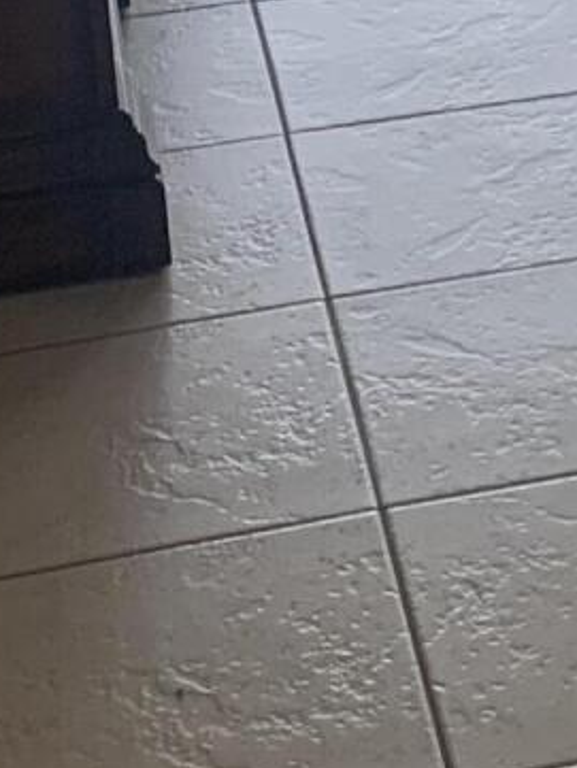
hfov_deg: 9.8
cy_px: -277
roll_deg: +2.2
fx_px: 3198
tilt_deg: -16.0
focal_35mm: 144
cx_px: 986
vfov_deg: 13.2
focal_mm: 4.25
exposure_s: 1/121
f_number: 1.8
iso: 100
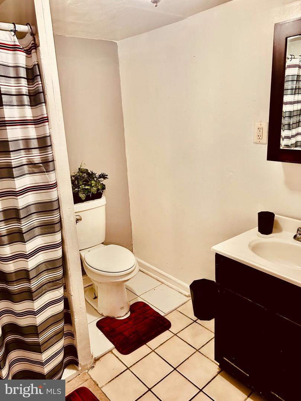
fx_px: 301
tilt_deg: -15.6
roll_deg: +1.5
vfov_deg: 67.3
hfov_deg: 53.1
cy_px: 200
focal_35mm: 26
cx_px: 150
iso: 200
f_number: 1.5
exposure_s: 1/60
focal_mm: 5.7
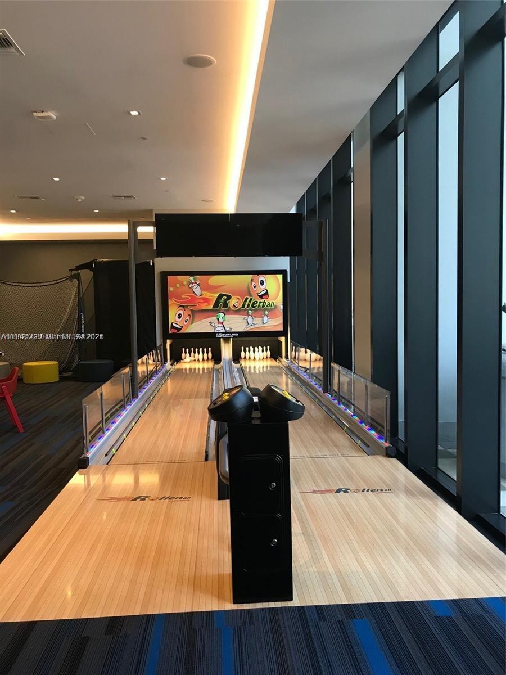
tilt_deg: -2.8
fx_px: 546
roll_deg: +1.4
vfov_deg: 63.4
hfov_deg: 49.7
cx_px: 253
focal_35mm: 28
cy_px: 338
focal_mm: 3.99
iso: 40
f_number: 1.8
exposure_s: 1/17
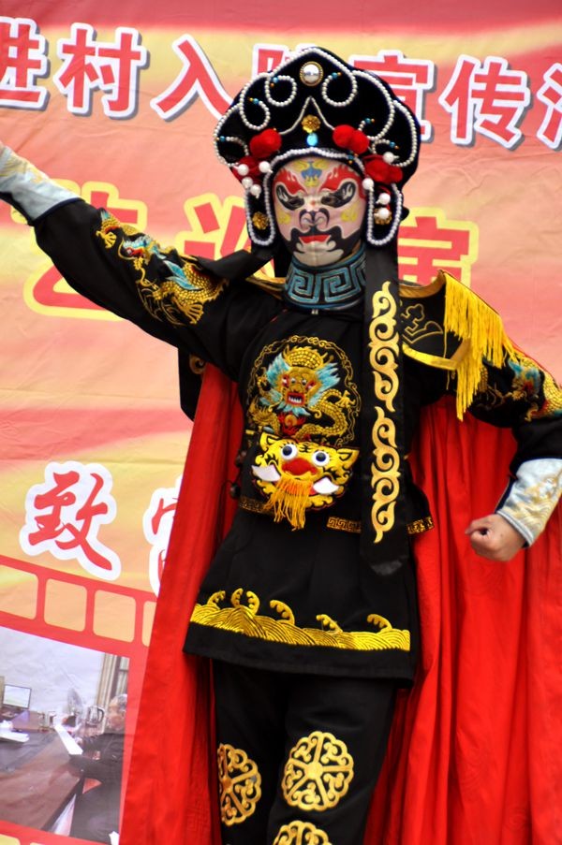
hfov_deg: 8.7
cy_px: 422
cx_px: 281
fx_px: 3696
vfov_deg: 13.1
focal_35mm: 158
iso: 200
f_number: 6.3
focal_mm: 105
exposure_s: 1/200
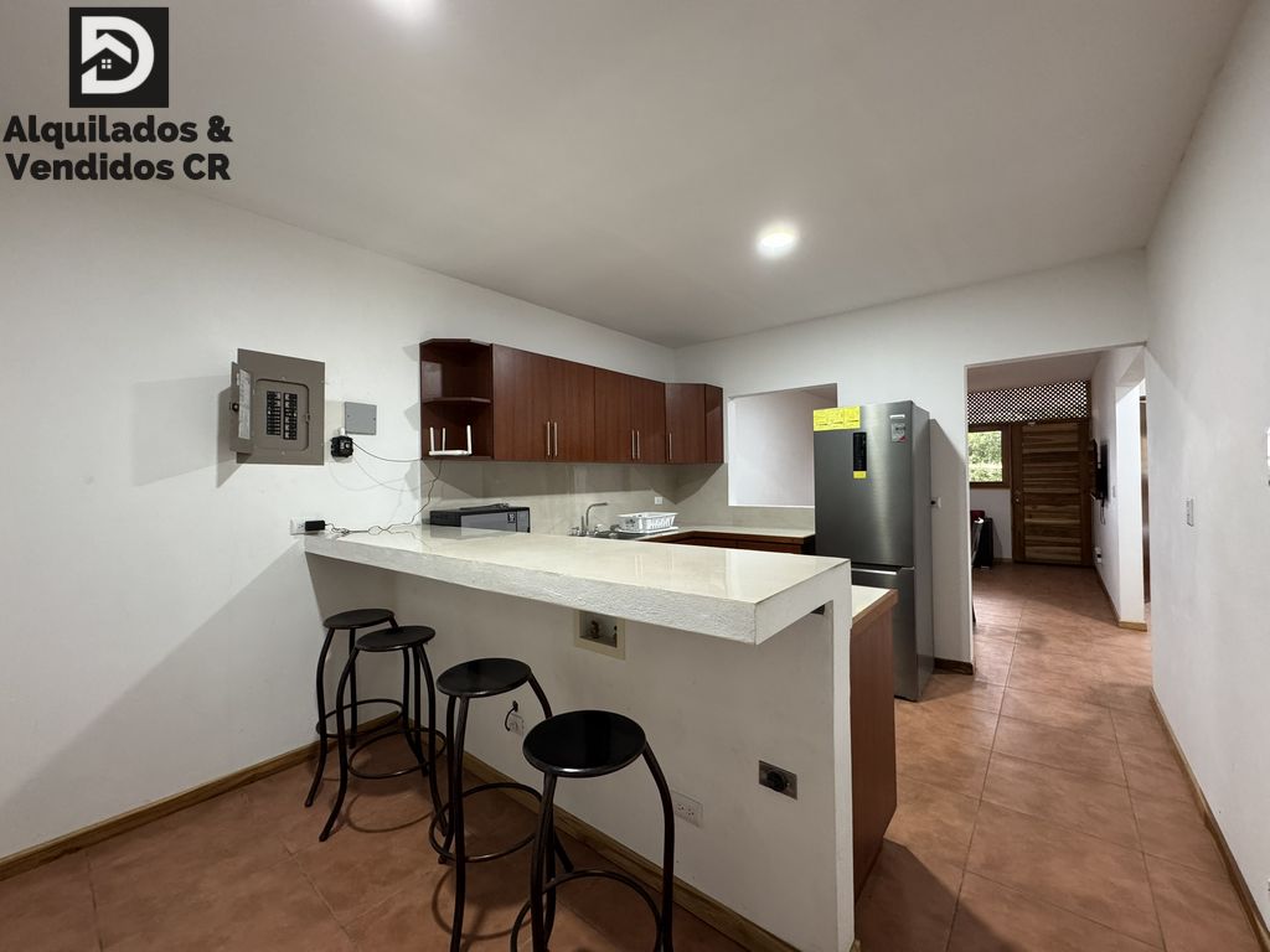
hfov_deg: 102.1
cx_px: 635
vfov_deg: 85.7
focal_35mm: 14
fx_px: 514
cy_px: 476
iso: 320
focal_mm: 2.22
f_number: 2.2
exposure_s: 1/60
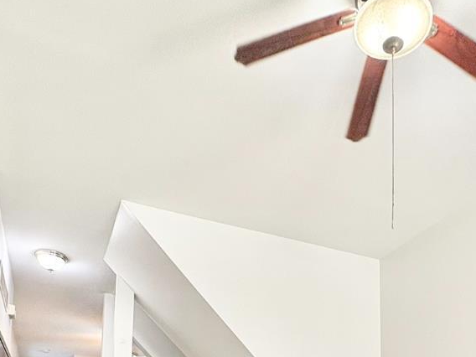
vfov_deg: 32.2
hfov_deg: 49.8
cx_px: 289
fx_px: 509
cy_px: 427
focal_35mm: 37
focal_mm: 2.22
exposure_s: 1/60
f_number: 2.2
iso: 160
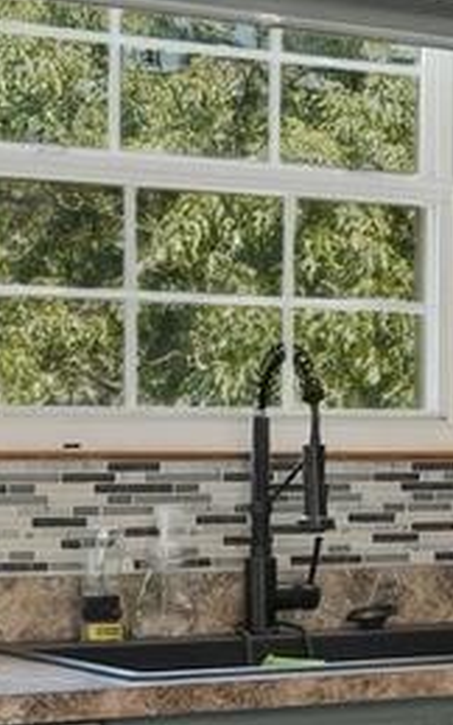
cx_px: 1085
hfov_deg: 8.7
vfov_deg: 15.2
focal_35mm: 137
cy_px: 470
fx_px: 2705
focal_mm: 17
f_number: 8
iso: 400
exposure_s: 1/40
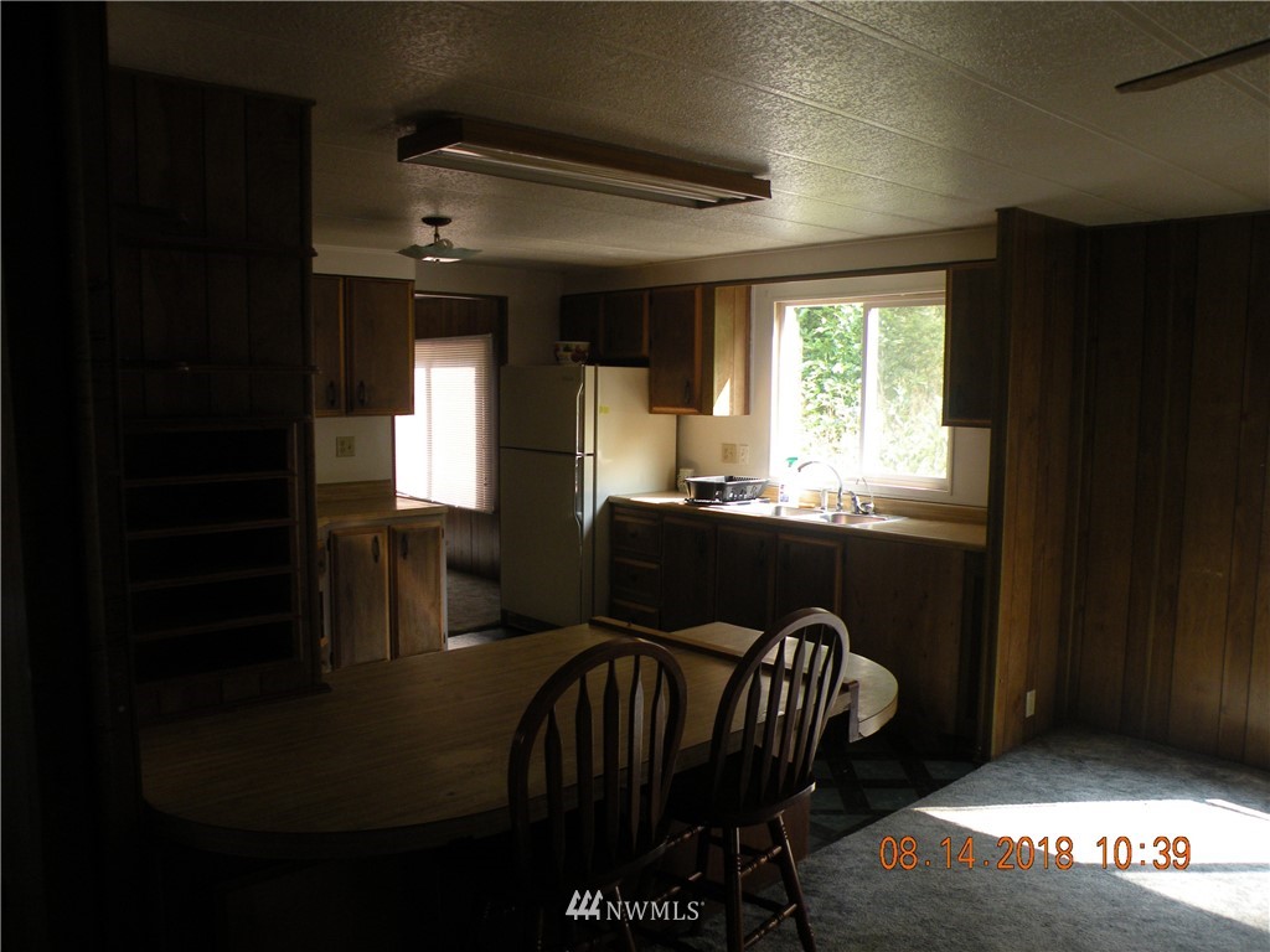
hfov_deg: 65.3
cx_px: 635
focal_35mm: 27
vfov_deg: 51.4
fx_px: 991
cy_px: 476
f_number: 2.8
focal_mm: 4.7
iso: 127
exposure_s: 1/59.8
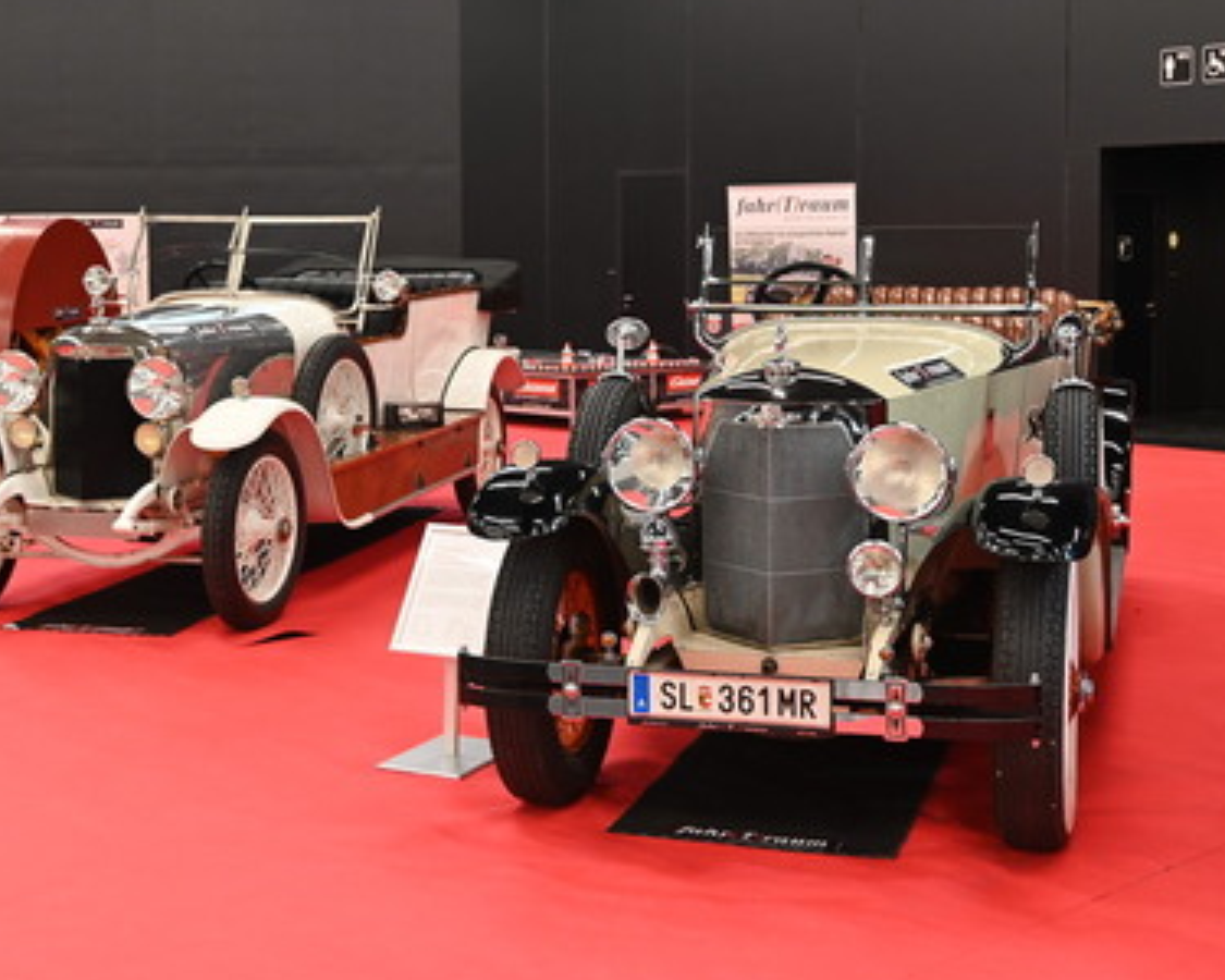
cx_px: 581
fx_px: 1740
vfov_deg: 31.3
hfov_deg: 38.8
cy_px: 345
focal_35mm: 48
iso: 1000
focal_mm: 32
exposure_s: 1/50
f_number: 5
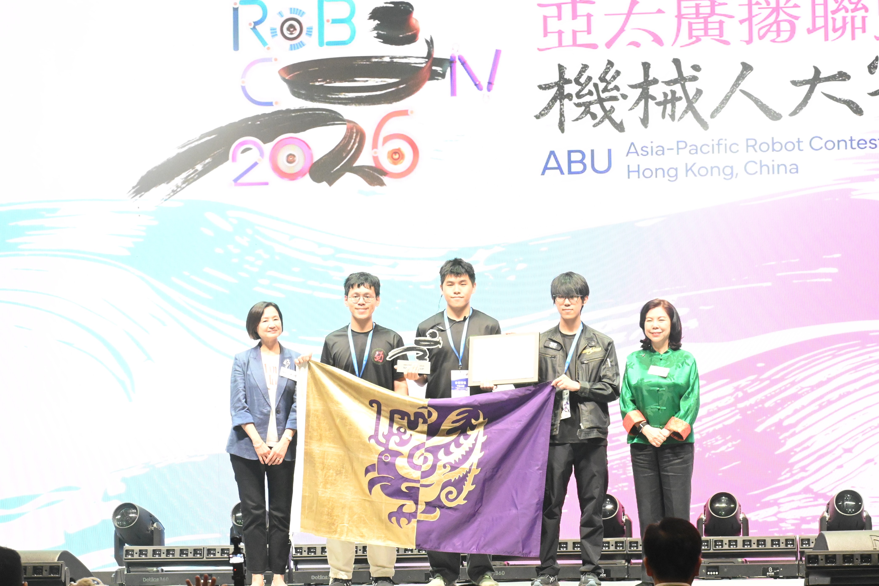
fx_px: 3589
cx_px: 440
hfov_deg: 14.0
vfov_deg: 9.3
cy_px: 293
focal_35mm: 147
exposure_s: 1/60
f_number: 11
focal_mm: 98
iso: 8000
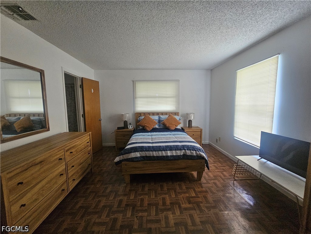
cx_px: 156
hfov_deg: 106.2
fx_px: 117
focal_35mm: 13
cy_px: 117
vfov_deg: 89.9
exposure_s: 1/77.4
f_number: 2.2
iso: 500
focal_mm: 2.2
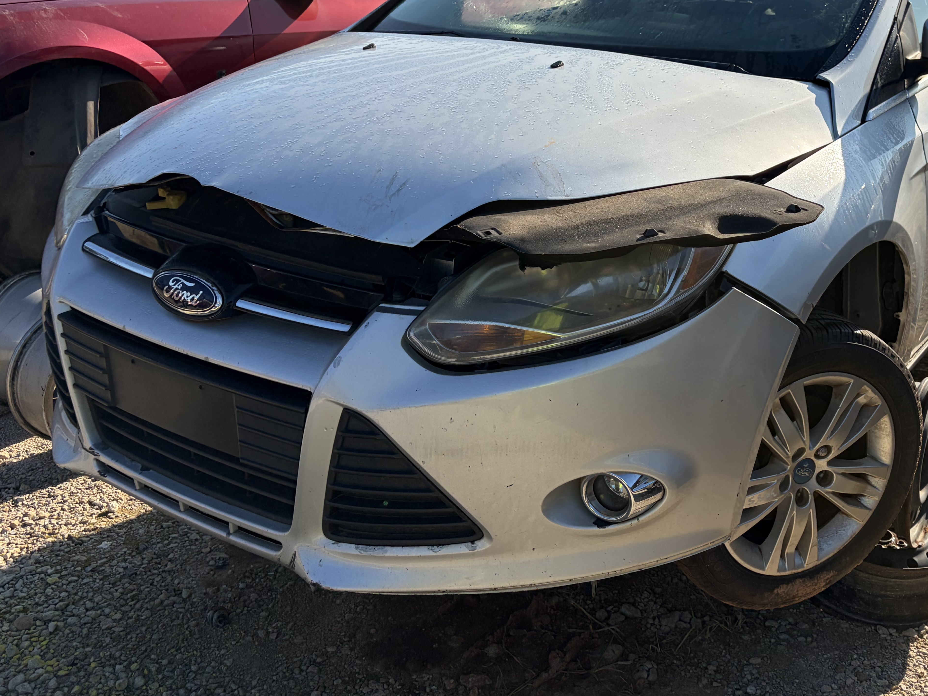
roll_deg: -2.8
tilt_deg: -14.0
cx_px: 670
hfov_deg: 46.5
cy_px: 185
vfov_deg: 36.1
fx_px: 1046
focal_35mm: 39
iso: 50
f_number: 1.6
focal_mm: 5.96
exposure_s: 1/3831
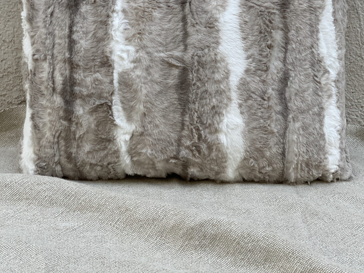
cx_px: 183
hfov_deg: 27.8
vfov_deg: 20.9
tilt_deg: -20.2
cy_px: 77
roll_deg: -1.7
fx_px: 736
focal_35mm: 70
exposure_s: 1/122
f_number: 2
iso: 80
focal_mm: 6
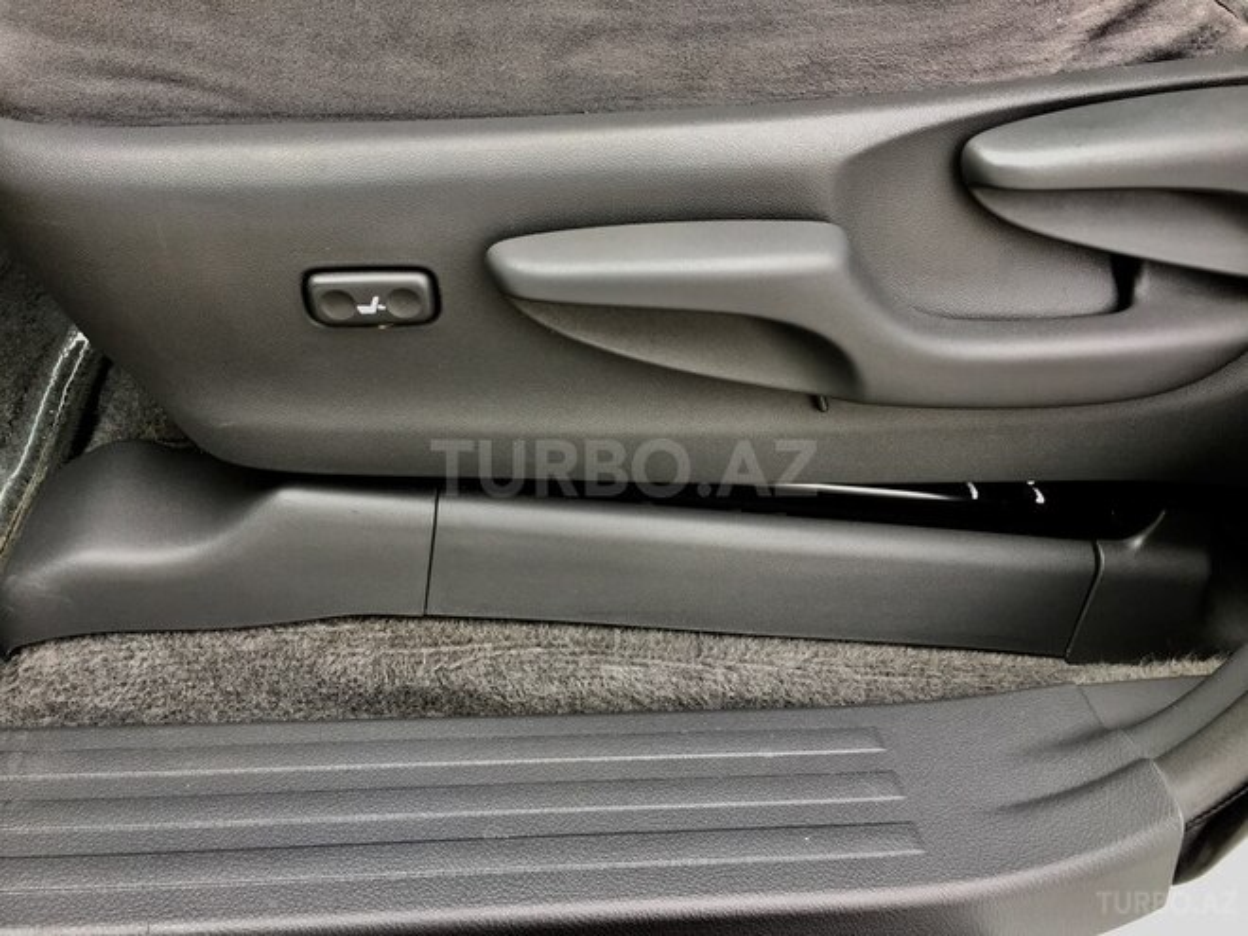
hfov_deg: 61.7
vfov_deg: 48.2
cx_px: 624
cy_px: 468
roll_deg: -11.1
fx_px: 1046
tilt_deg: -38.9
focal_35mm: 29
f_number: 2.2
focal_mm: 4.15
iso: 32
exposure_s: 1/100
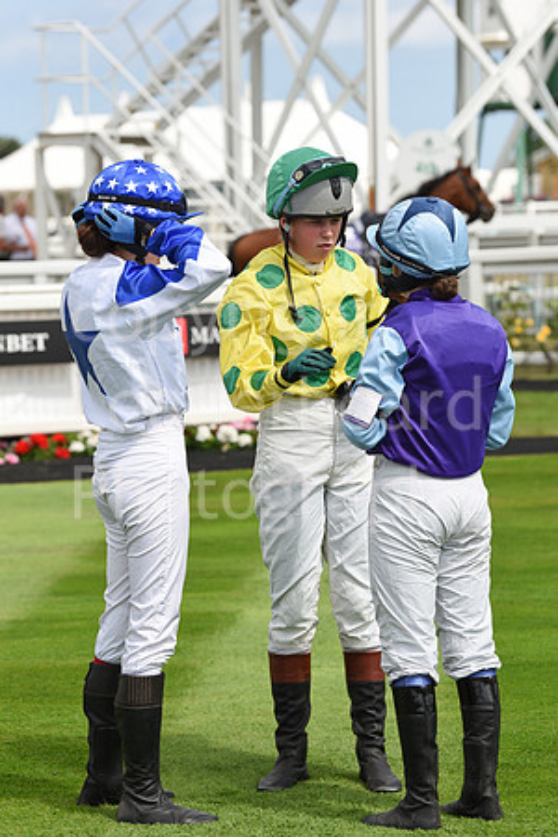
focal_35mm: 145
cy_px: 418
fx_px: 3371
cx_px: 279
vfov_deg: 14.2
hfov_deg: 9.5
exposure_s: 1/2000
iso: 400
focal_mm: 145
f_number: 5.6
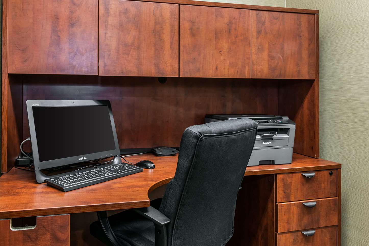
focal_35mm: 27
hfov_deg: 67.4
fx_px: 277
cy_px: 124
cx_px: 179
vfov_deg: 47.9
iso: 400
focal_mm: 26
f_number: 11
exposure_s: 1
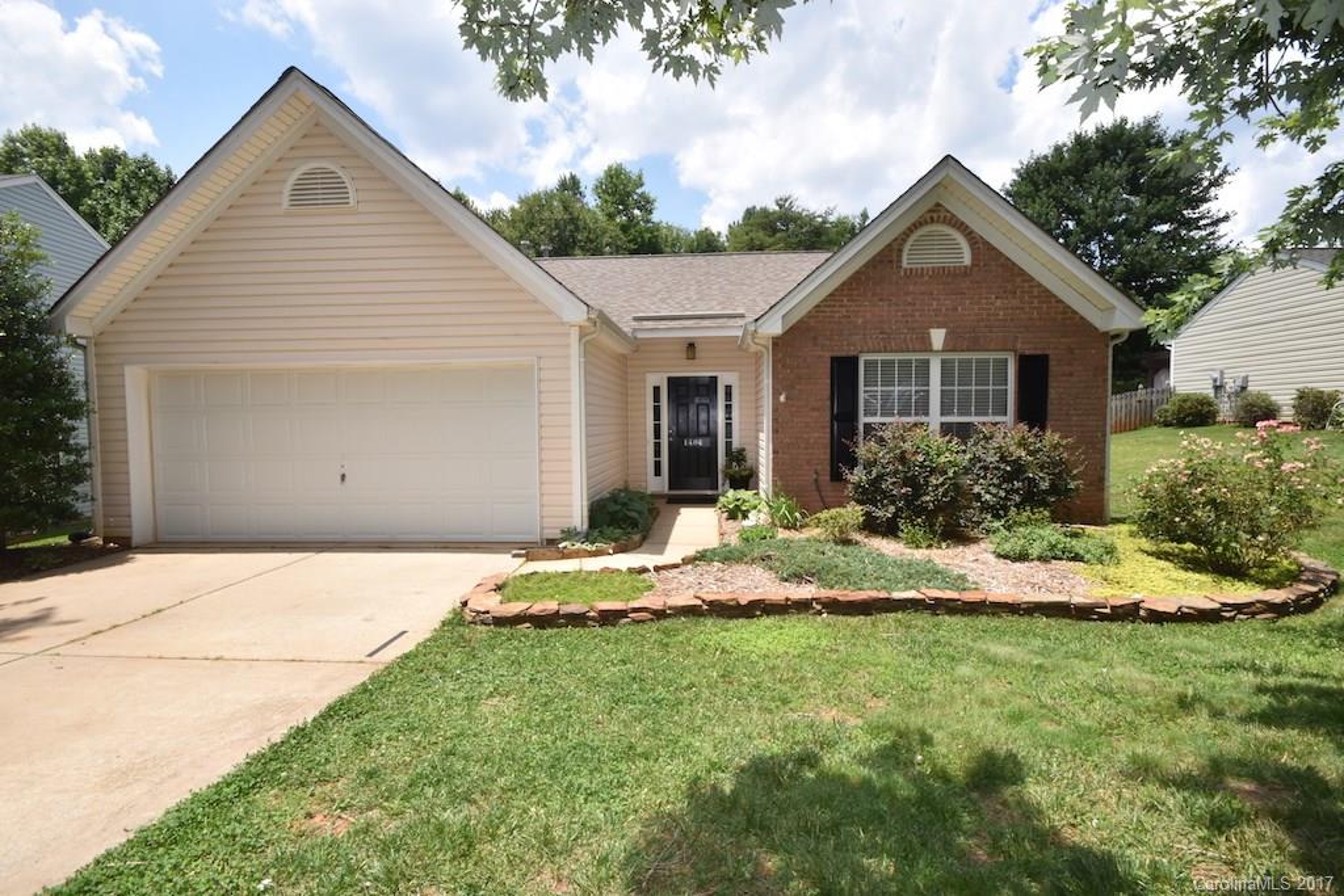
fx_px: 560
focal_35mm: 15
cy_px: 448
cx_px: 672
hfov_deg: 100.4
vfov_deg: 77.3
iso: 400
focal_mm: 10
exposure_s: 1/200
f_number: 16
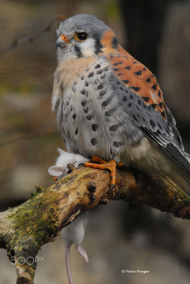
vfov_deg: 7.6
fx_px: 2131
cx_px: 95
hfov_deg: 5.1
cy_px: 142
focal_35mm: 270
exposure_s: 1/200
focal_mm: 180
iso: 640
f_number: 7.1
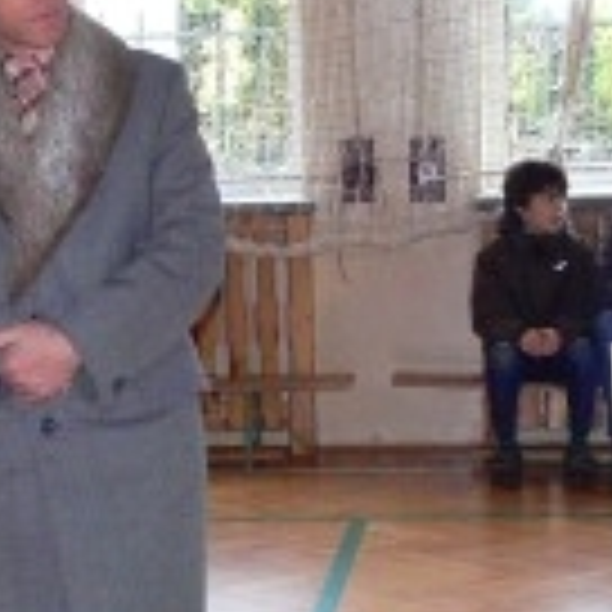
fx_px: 2060
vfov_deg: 16.9
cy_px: 380
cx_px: -158
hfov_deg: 16.1
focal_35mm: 103
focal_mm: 7.4
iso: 200
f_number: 3.2
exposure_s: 1/40
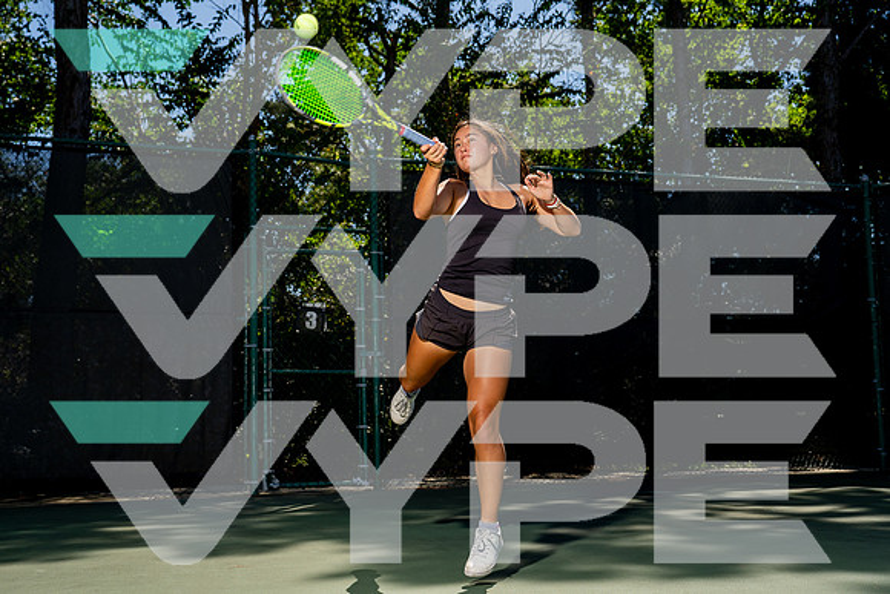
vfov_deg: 31.2
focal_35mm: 43
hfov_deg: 45.4
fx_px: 1064
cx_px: 445
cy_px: 295
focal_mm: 40
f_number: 4.5
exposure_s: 1/1250
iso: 100
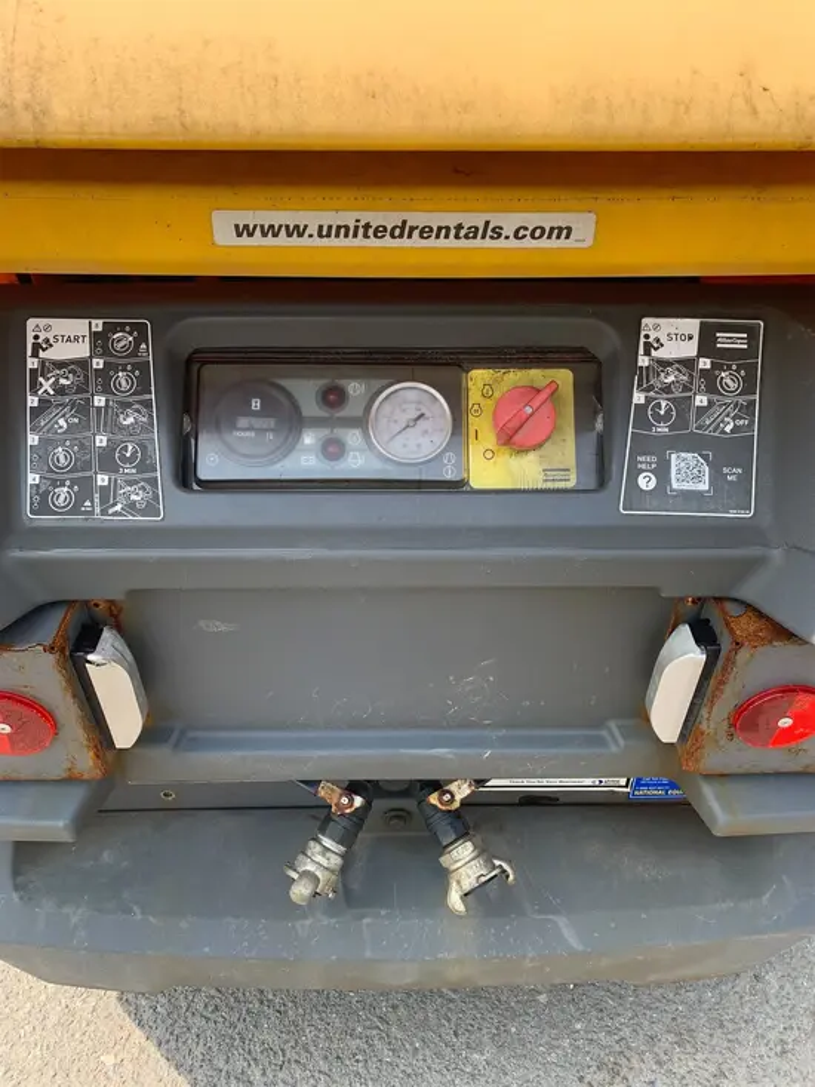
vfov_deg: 67.3
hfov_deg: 53.1
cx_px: 408
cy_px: 544
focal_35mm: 26
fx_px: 816
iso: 25
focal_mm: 4.25
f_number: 1.8
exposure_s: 1/534
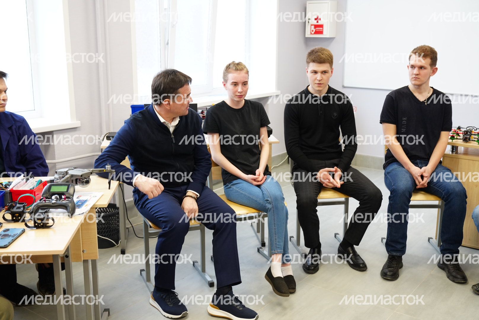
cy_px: 160
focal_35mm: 39
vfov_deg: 34.3
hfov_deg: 49.5
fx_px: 519
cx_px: 240
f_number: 4.5
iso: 1600
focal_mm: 39
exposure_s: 1/125
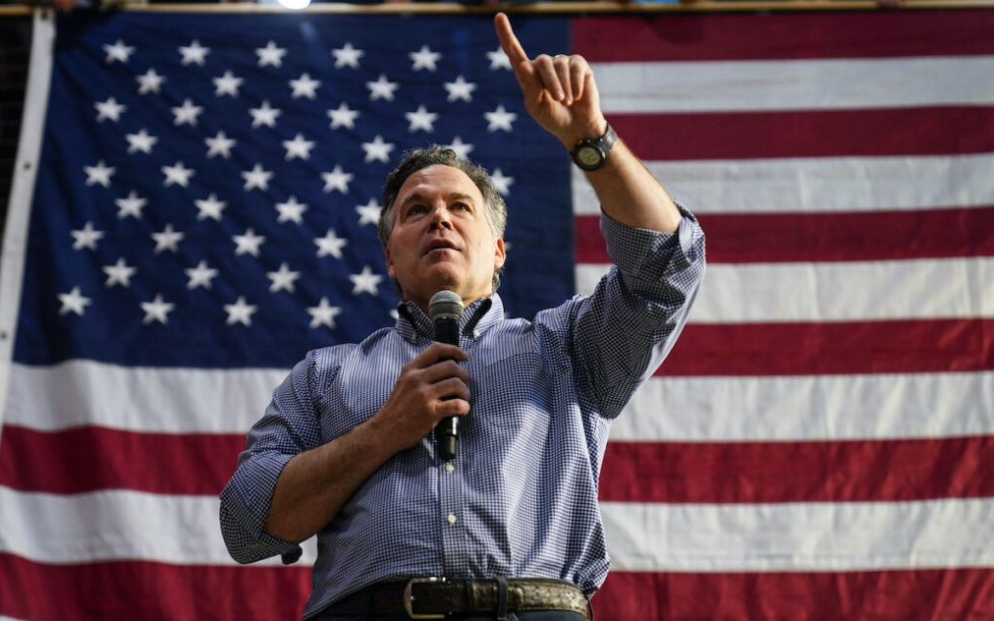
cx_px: 492
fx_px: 1760
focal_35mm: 65
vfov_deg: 20.0
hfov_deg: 31.5
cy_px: 322
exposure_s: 1/640
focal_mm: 63
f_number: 2.8
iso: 1600
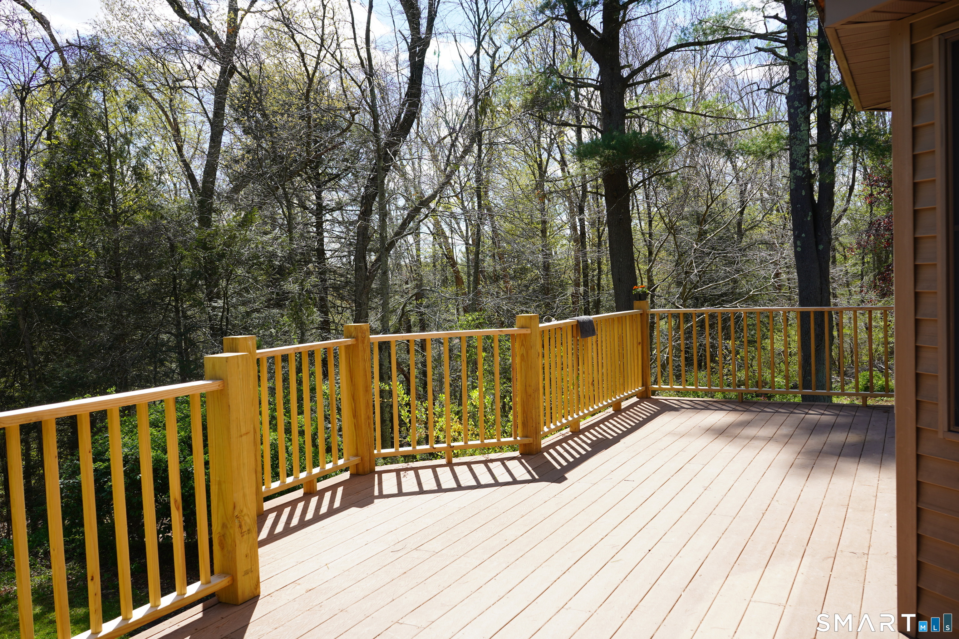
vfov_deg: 43.6
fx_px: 799
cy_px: 320
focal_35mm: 30
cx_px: 480
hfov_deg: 61.9
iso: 100
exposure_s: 1/125
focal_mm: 30
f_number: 8
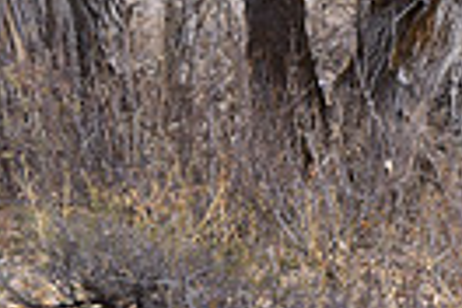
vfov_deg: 1.6
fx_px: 11318
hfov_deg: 2.3
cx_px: 788
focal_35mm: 882
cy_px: 485
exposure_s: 1/500
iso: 800
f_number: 10
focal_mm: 200
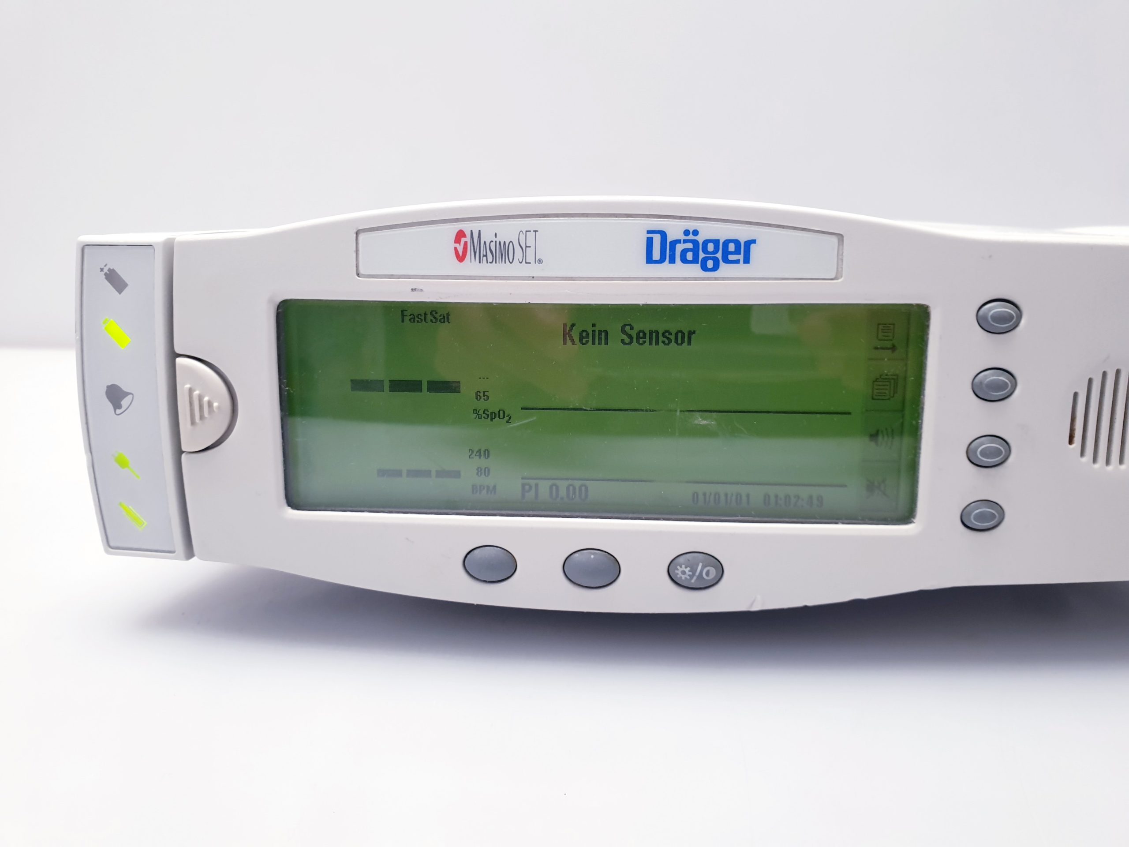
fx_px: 848
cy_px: 424
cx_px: 564
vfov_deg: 53.1
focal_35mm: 26
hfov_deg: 67.3
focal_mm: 4.3
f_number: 2.4
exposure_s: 1/50
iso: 100
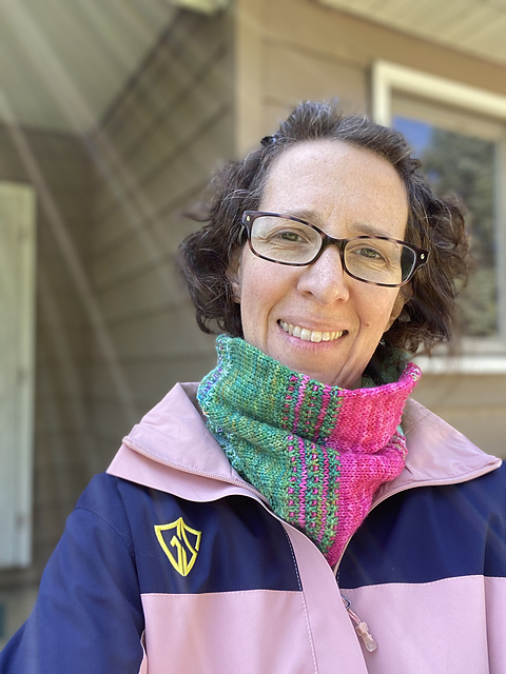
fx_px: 585
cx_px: 253
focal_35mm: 30
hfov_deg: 46.8
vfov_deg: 60.0
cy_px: 337
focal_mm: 2.71
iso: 25
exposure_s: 1/122
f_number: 2.2
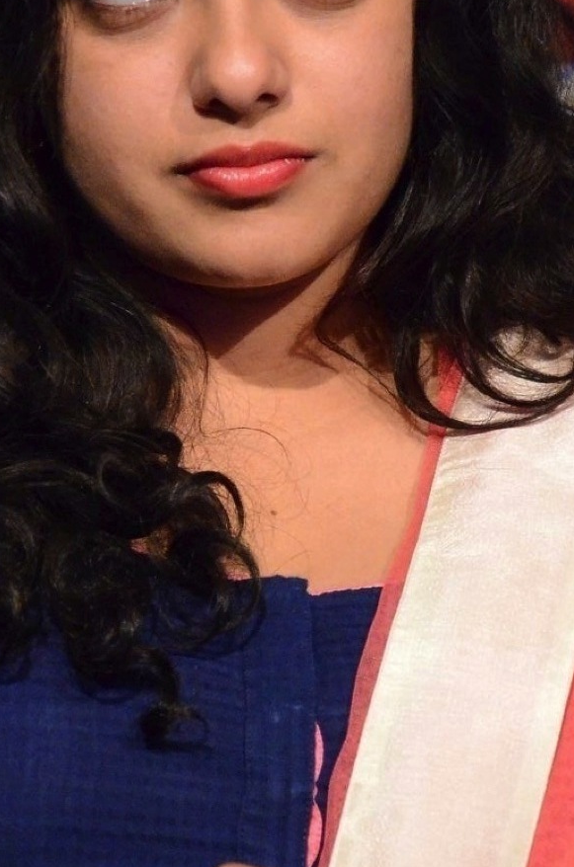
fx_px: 7813
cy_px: 406
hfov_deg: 4.2
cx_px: 235
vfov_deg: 6.4
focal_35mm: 325
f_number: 5.6
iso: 8000
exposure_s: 1/125
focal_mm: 105
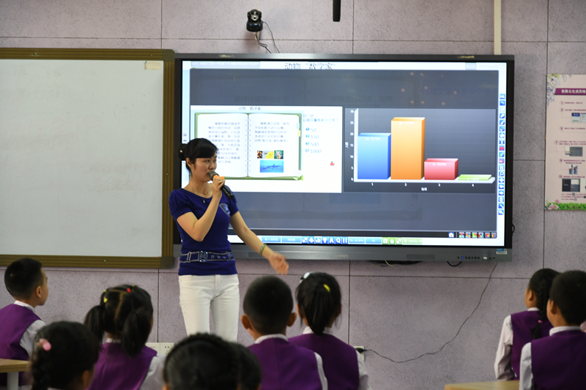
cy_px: 195
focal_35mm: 90
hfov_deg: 22.6
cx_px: 293
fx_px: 1465
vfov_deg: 15.2
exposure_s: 1/100
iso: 900
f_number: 3.8
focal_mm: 60
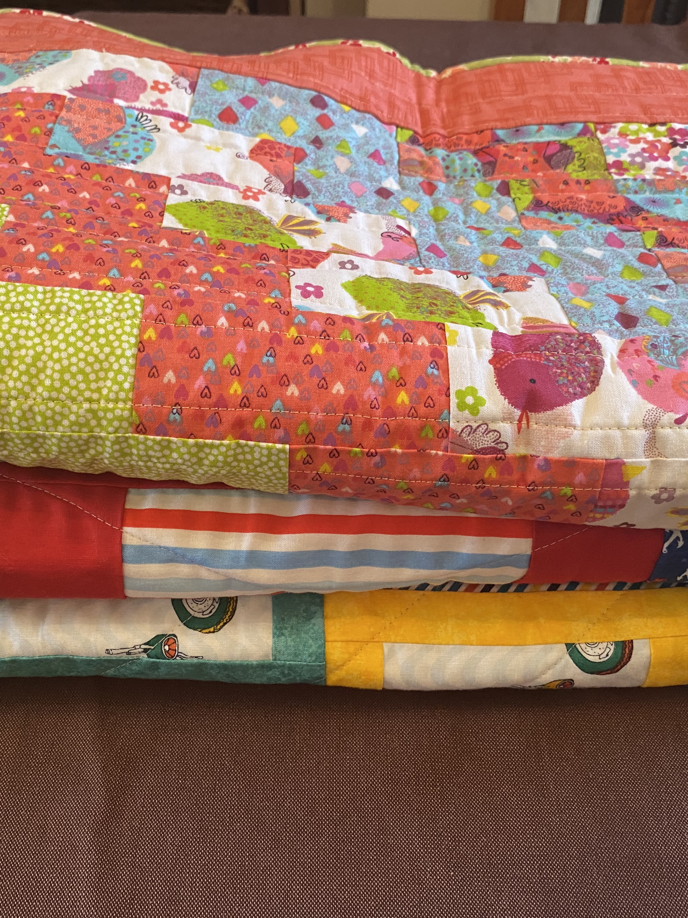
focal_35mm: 35
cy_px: 462
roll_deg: -1.2
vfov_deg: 52.6
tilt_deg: -43.1
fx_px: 928
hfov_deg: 40.7
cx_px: 333
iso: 200
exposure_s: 1/50
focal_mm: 4.25
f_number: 1.8
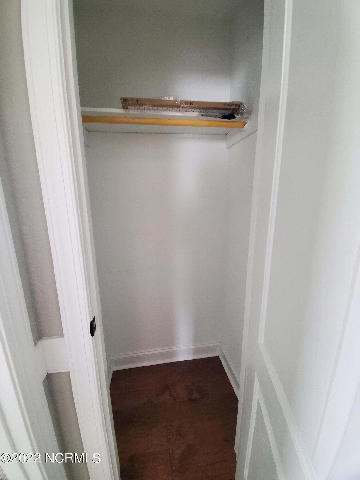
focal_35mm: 13
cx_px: 180
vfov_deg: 106.2
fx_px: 180
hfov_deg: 89.9
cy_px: 240
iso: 500
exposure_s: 1/33
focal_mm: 1.8
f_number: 2.2
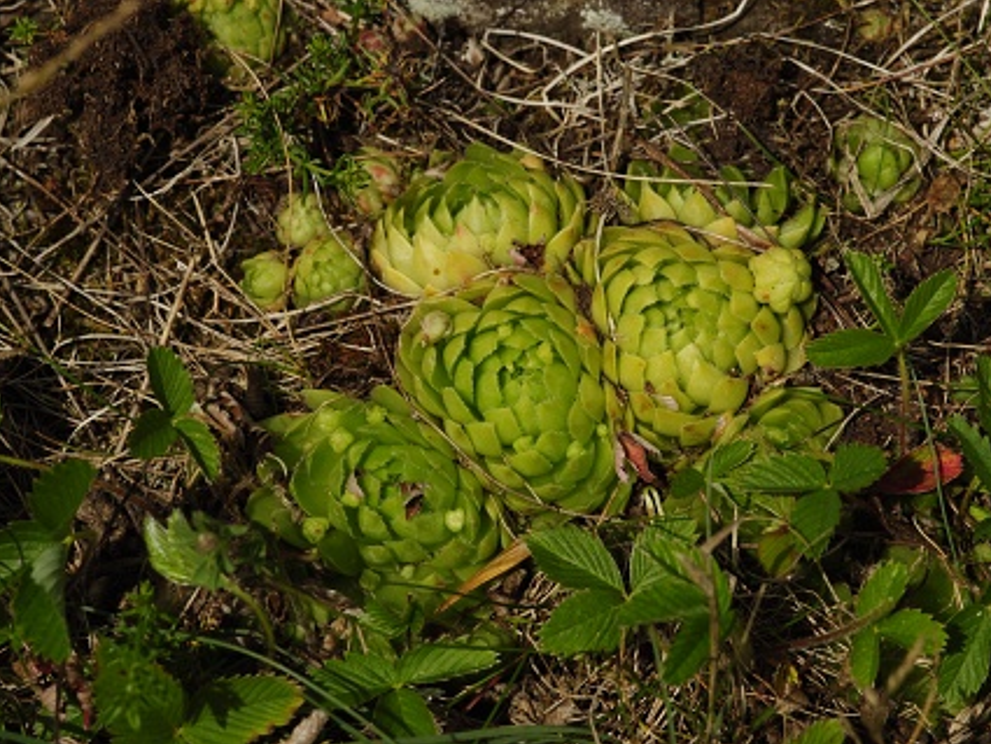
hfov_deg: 14.2
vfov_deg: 10.7
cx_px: 546
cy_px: 372
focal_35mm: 139
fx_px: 3967
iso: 100
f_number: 10
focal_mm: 85
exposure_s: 1/320
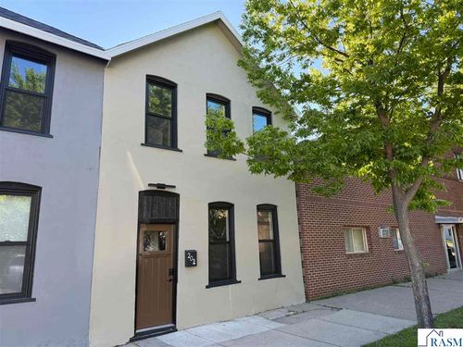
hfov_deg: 71.6
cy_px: 174
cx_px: 232
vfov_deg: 56.8
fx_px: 321
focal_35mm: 24
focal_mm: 6.76
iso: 100
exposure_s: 1/627
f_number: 1.78
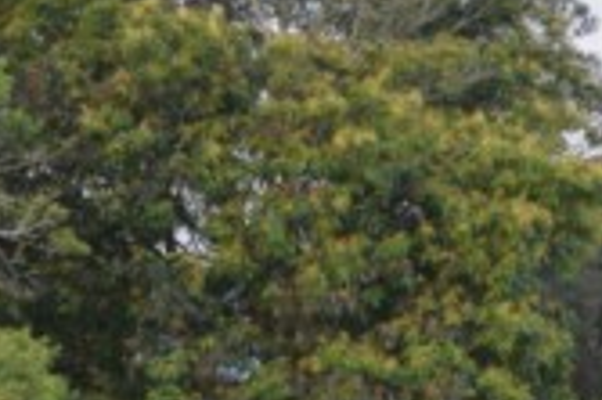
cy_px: 382
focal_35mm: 203
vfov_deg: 6.7
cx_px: 326
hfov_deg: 10.1
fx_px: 3391
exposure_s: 1/500
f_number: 1.8
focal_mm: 50
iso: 160
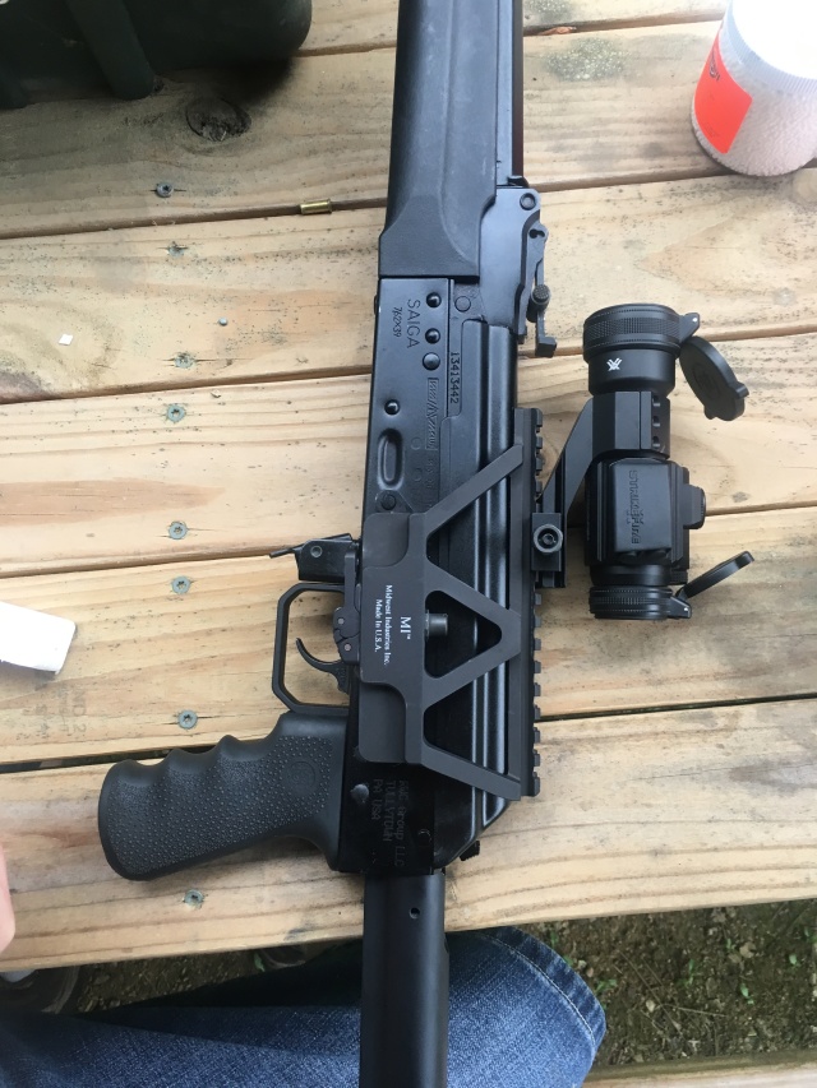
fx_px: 912
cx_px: 408
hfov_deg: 48.2
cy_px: 544
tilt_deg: -78.2
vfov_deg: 61.7
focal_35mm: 29
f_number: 2.2
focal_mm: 4.15
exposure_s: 1/30
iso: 40
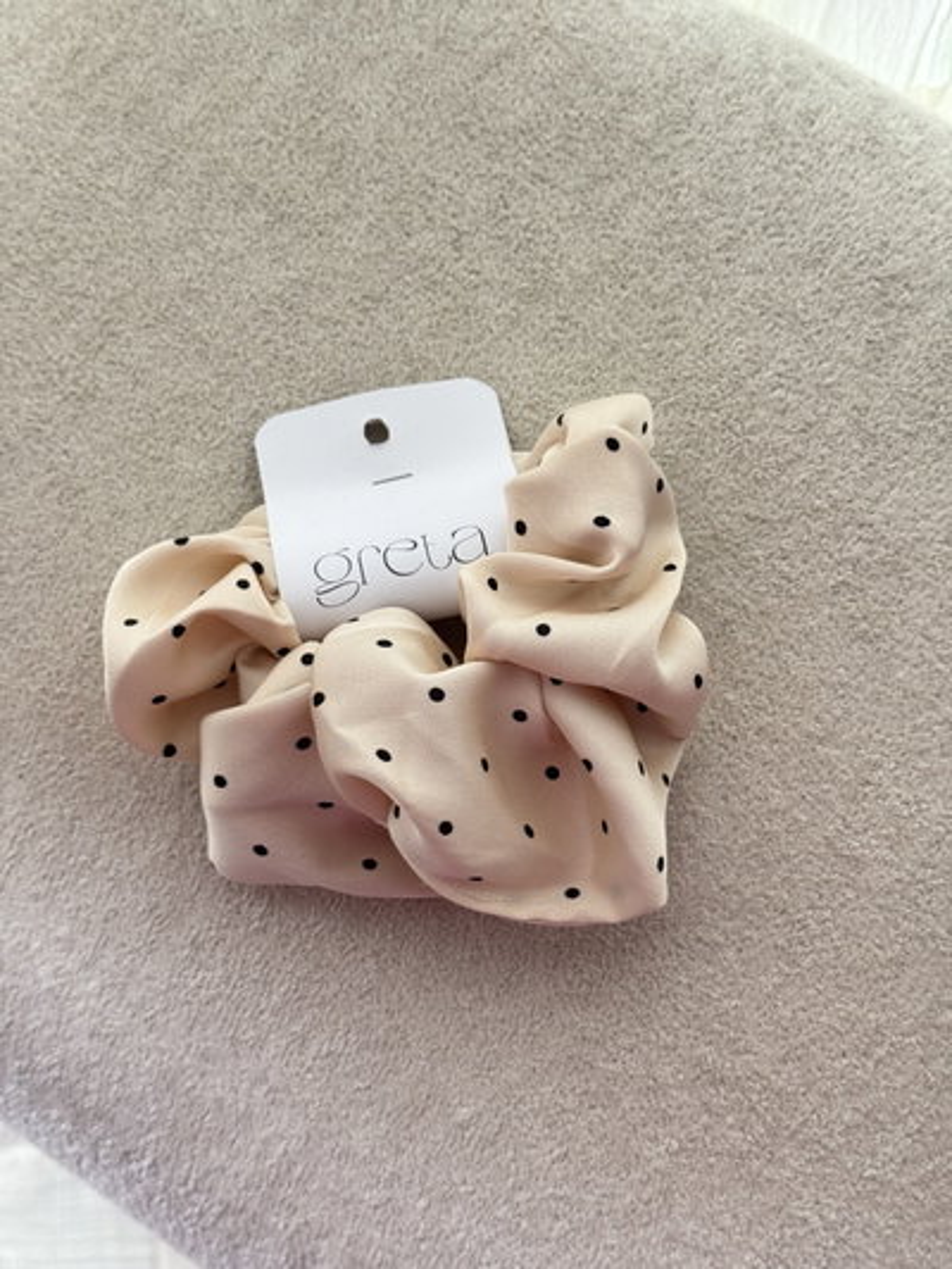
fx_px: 1759
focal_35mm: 48
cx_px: 476
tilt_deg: -78.9
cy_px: 634
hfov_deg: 30.3
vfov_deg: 39.6
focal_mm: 6.76
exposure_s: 1/121
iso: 64
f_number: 1.78
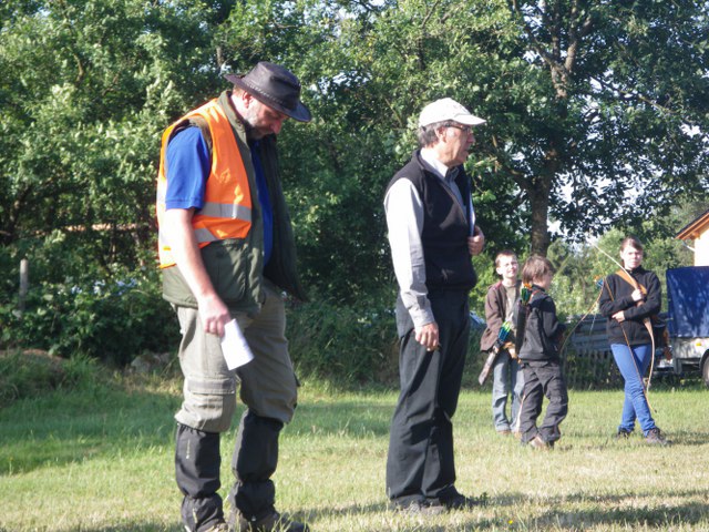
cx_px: 354
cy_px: 266
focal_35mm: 94
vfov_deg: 15.7
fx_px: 1925
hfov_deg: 20.9
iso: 64
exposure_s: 1/125
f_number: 5
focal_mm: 16.7
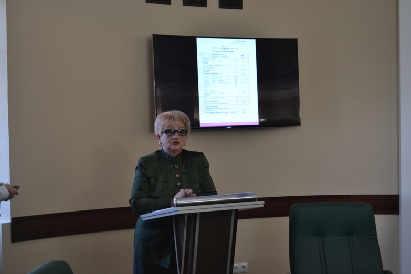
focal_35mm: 51
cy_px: 137
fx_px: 582
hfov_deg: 38.9
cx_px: 206
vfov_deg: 26.5
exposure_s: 1/25
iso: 400
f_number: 5
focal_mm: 34
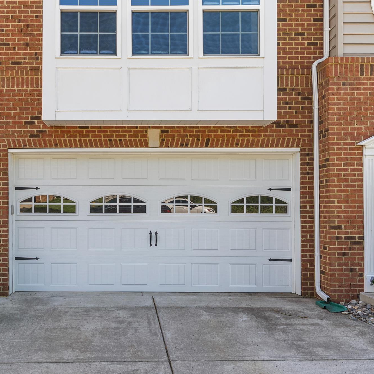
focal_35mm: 39
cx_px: 109
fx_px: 477
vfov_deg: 42.8
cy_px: 188
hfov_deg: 41.9
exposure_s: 1/125
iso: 500
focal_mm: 30
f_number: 10
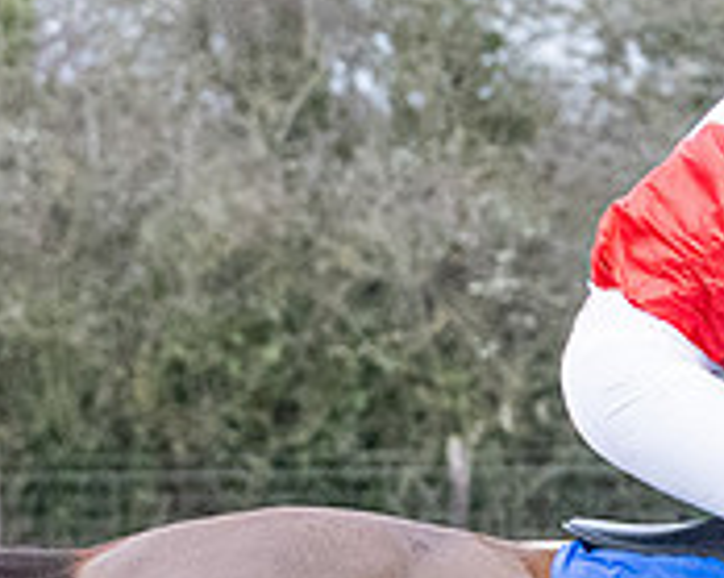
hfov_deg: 2.8
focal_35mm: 689
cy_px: 862
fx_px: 14755
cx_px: 1163
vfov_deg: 2.2
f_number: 4
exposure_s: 1/800
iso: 1600
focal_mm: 92
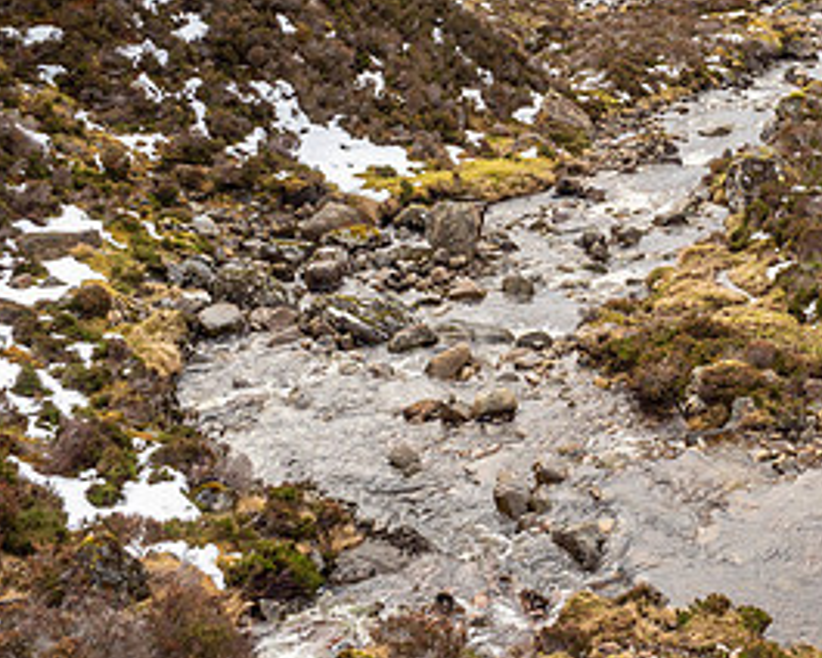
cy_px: 168
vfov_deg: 28.2
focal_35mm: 53
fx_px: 1289
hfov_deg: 33.6
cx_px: 732
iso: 200
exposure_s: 1/80
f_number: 7.1
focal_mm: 12
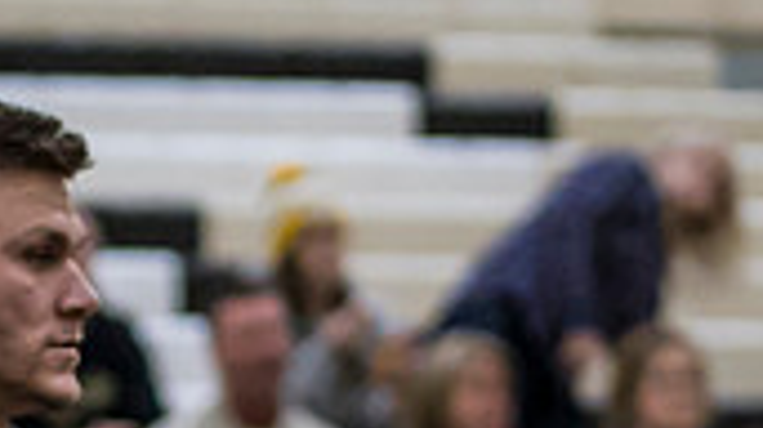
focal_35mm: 544
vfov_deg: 2.2
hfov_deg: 3.9
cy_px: 642
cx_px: -492
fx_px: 11001
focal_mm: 45
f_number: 1.4
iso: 1000
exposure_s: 1/1000
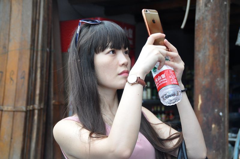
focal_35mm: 72
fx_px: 479
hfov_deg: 28.1
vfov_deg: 18.9
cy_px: 80
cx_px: 120
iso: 400
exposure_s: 1/250
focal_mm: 48
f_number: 8
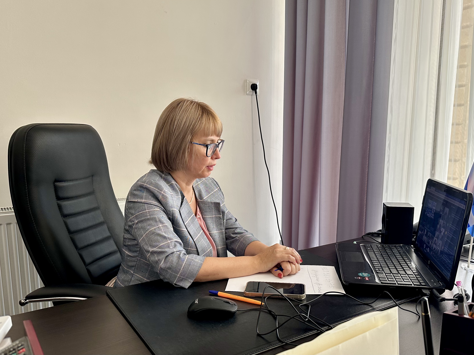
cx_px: 237
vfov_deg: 56.8
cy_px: 178
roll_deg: +0.2
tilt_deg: -10.1
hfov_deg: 71.6
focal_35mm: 24
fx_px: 329
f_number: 1.78
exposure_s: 1/121
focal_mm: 6.86
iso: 160
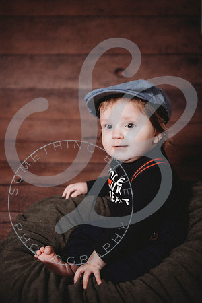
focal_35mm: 52
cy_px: 152
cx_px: 101
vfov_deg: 38.2
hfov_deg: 26.0
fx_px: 438
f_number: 2.8
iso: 100
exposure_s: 1/125
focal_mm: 52
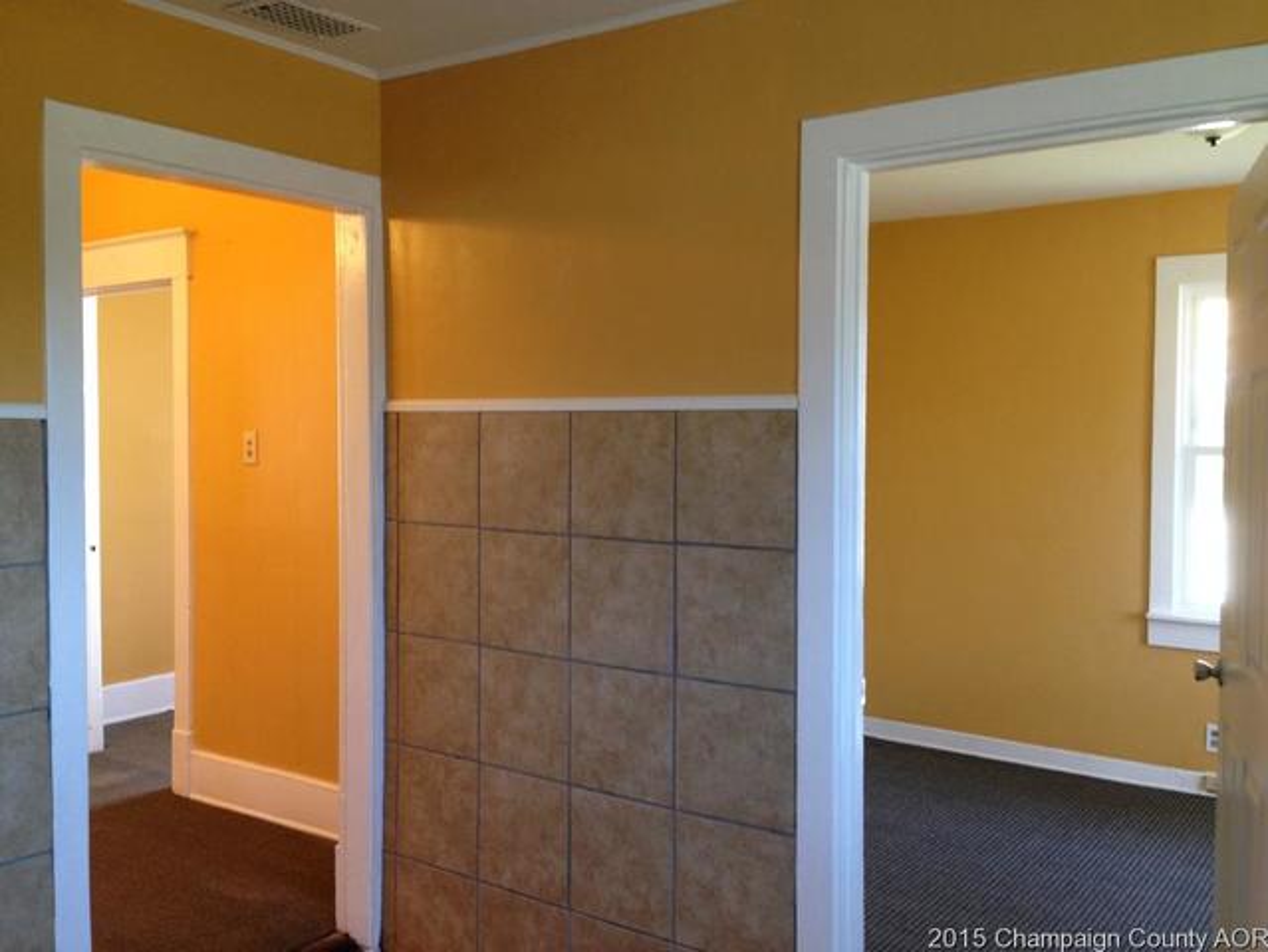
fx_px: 1209
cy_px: 476
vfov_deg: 43.0
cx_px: 634
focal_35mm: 33
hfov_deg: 55.3
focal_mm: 4.12
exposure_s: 1/20
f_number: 2.4
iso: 125
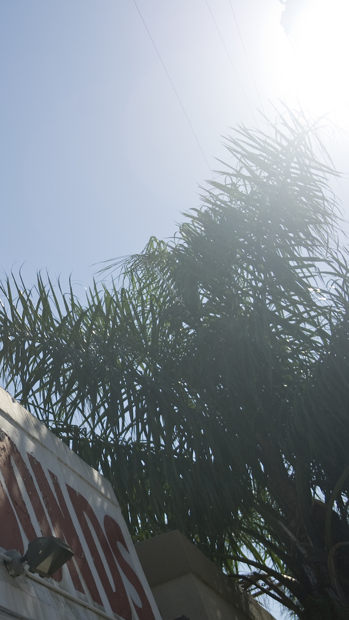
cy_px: 269
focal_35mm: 74
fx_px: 1218
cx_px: -24
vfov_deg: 28.6
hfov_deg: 15.9
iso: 100
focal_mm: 36
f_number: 2.8
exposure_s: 1/8000
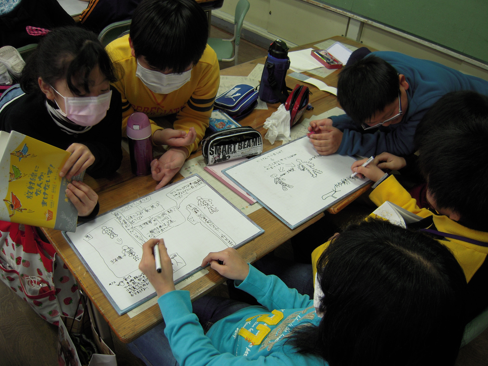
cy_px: 187
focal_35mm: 29
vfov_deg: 48.2
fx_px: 409
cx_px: 240
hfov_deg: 61.7
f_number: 2.7
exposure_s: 1/30
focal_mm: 5
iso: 100
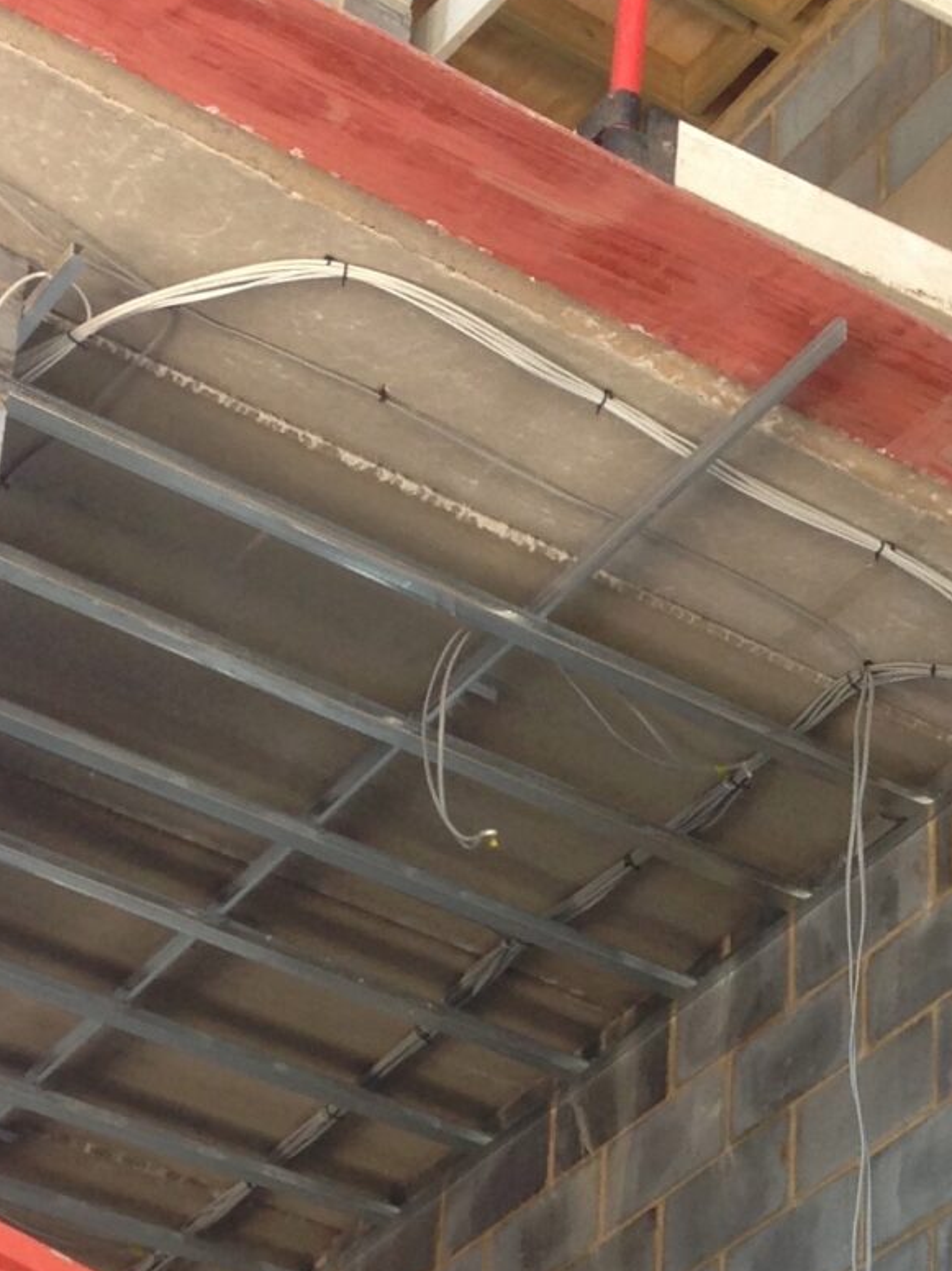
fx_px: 3998
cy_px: 1182
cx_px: 1059
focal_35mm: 109
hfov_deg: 13.3
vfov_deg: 17.7
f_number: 2.4
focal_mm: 4.13
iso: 50
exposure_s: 1/24
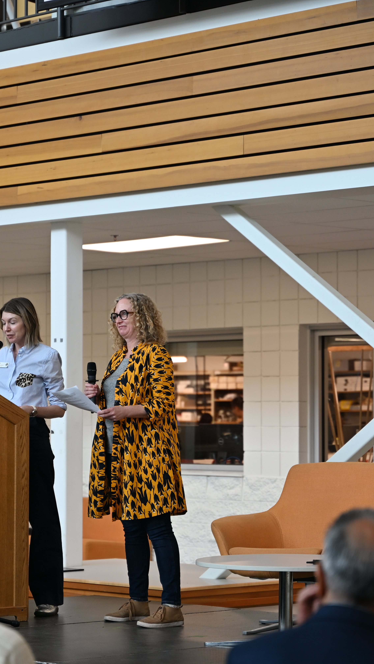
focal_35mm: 118
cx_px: 87
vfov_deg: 18.2
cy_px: 332
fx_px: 2080
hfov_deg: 10.2
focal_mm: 75
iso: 400
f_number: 2.8
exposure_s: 1/200
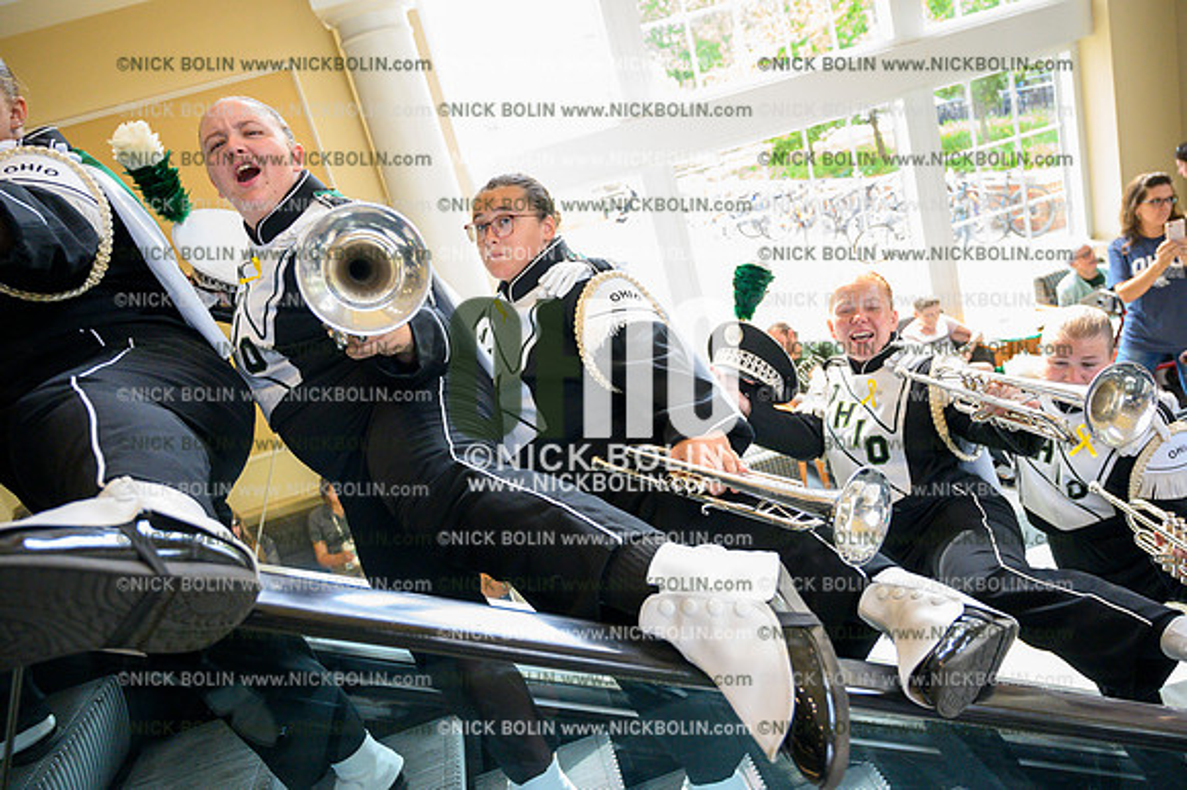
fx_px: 791
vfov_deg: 53.1
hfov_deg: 73.8
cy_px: 395
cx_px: 594
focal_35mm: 24
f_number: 4
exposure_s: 1/800
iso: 6400
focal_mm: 24
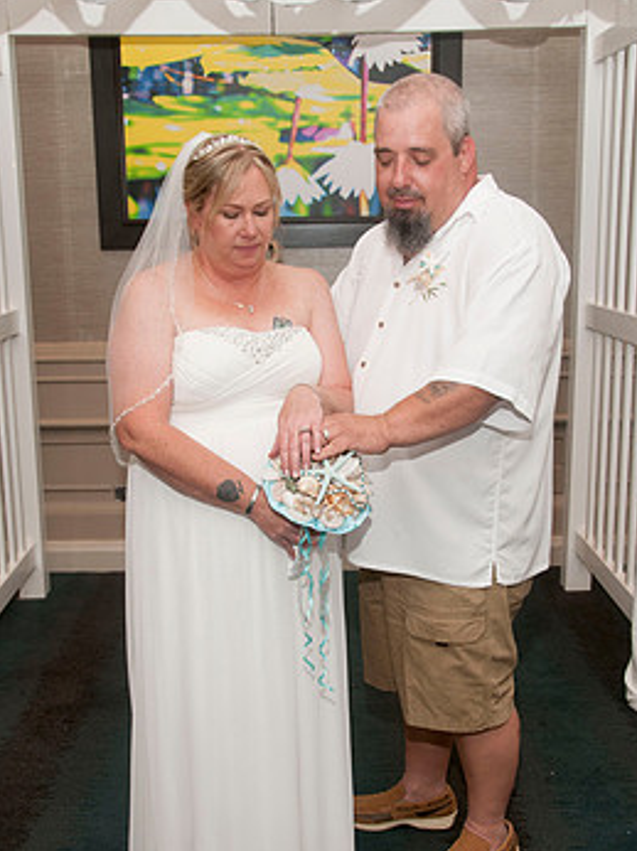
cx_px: 306
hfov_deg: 32.1
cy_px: 485
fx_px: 1105
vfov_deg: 42.0
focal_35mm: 45
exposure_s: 1/60
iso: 400
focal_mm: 24
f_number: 5.6
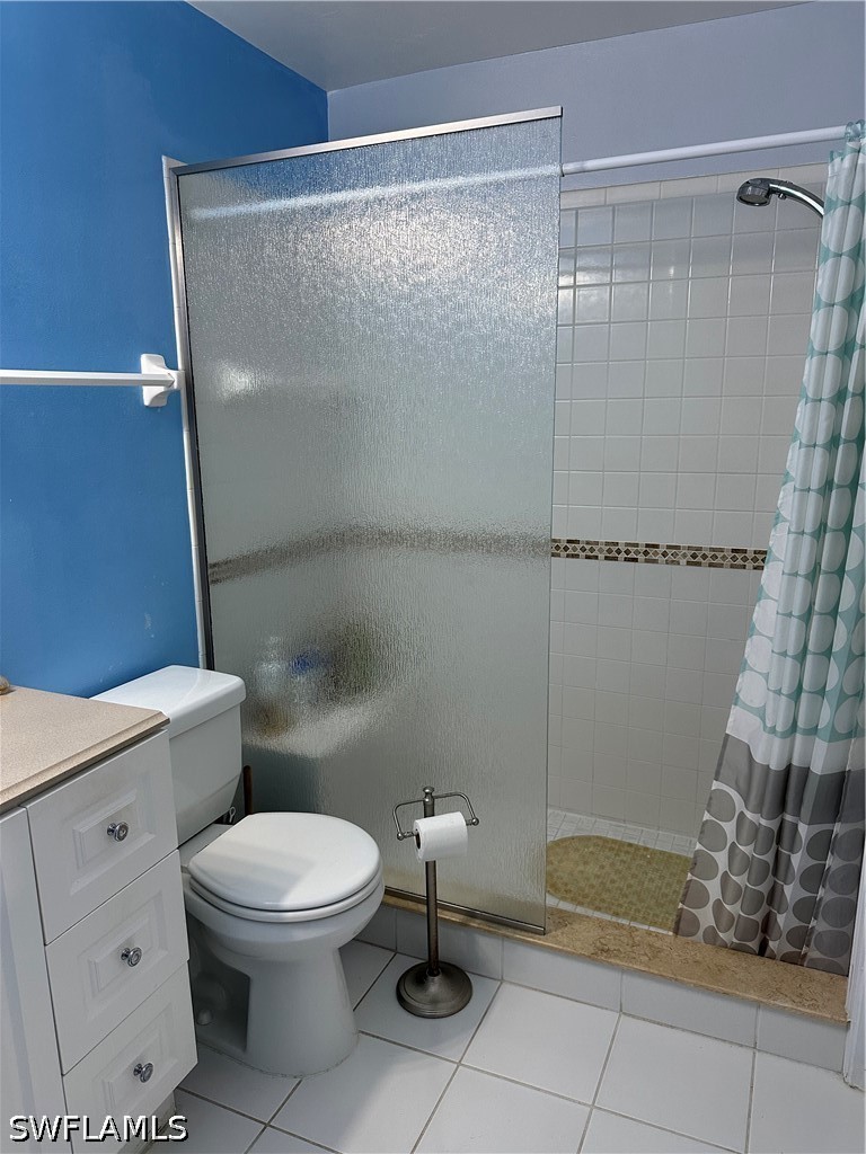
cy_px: 577
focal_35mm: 24
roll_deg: +0.6
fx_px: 801
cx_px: 433
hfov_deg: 56.8
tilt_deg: -12.3
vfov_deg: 71.6
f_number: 1.78
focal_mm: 6.86
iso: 250
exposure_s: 1/114
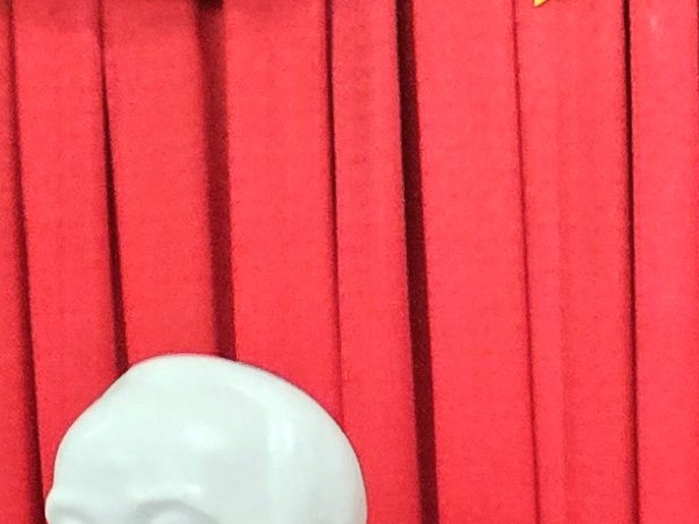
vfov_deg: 9.1
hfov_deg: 11.1
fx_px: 2987
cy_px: 1208
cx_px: 1692
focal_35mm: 148
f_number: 1.8
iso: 250
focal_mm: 5.4
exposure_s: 1/101
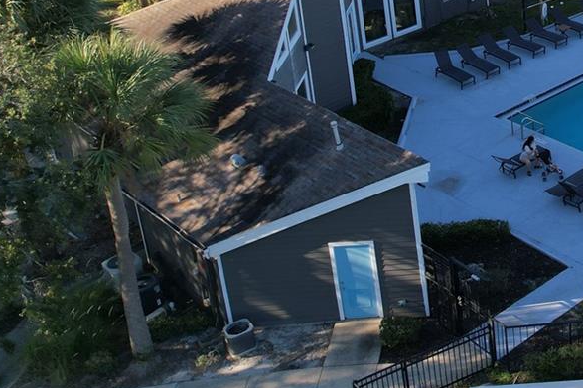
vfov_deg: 21.7
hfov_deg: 28.9
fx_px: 971
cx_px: 702
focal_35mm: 60
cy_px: -16
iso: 100
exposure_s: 1/240
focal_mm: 8.38
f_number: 2.8
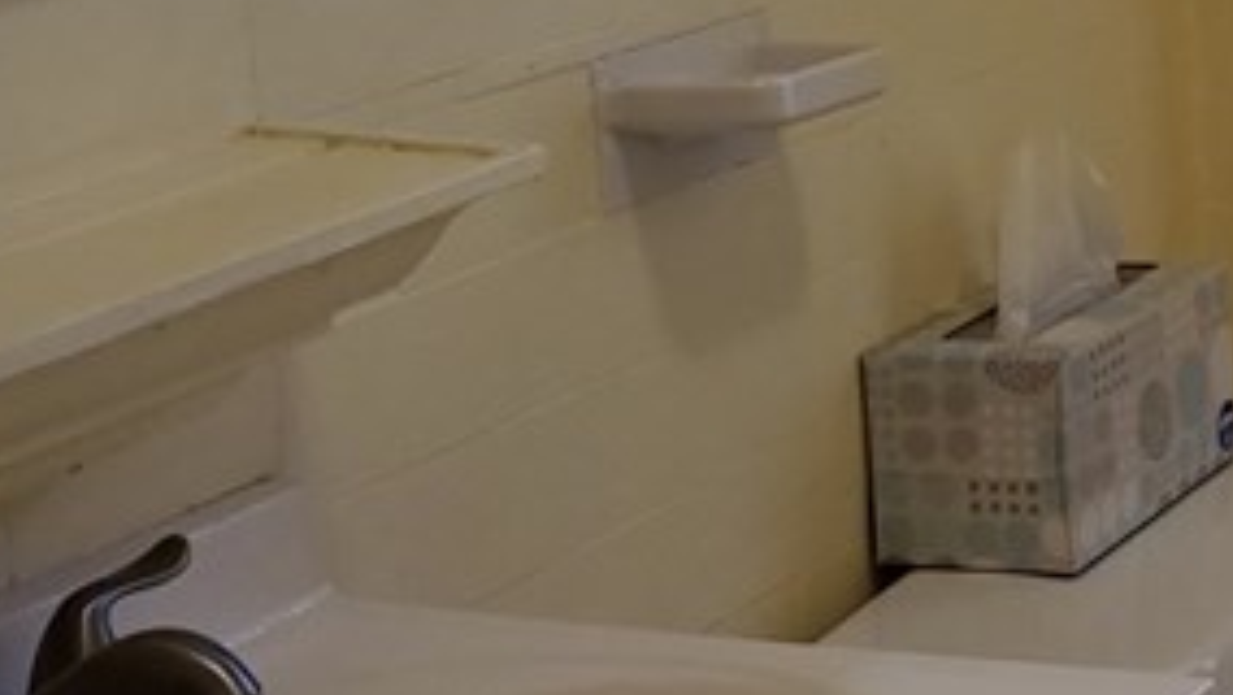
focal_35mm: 102
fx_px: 3336
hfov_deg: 19.1
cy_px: 17
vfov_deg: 11.8
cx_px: 1680
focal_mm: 4.3
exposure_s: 1/120
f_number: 2.4
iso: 160
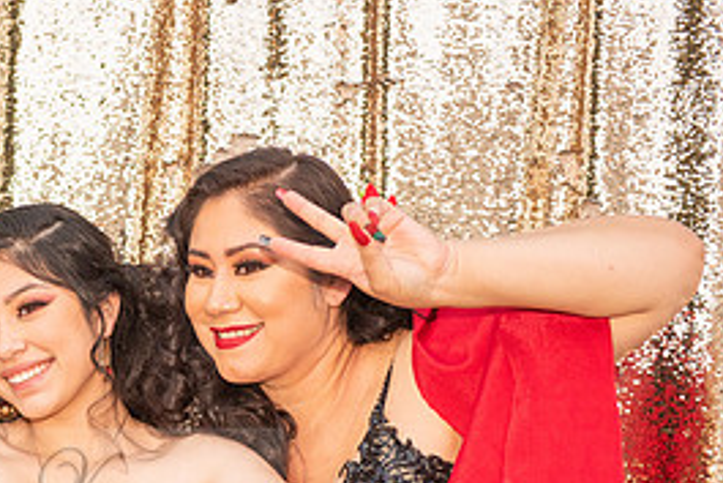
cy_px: 493
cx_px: 52
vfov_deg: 10.7
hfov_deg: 15.9
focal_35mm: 127
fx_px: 2552
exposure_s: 1/200
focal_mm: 58
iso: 400
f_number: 3.5
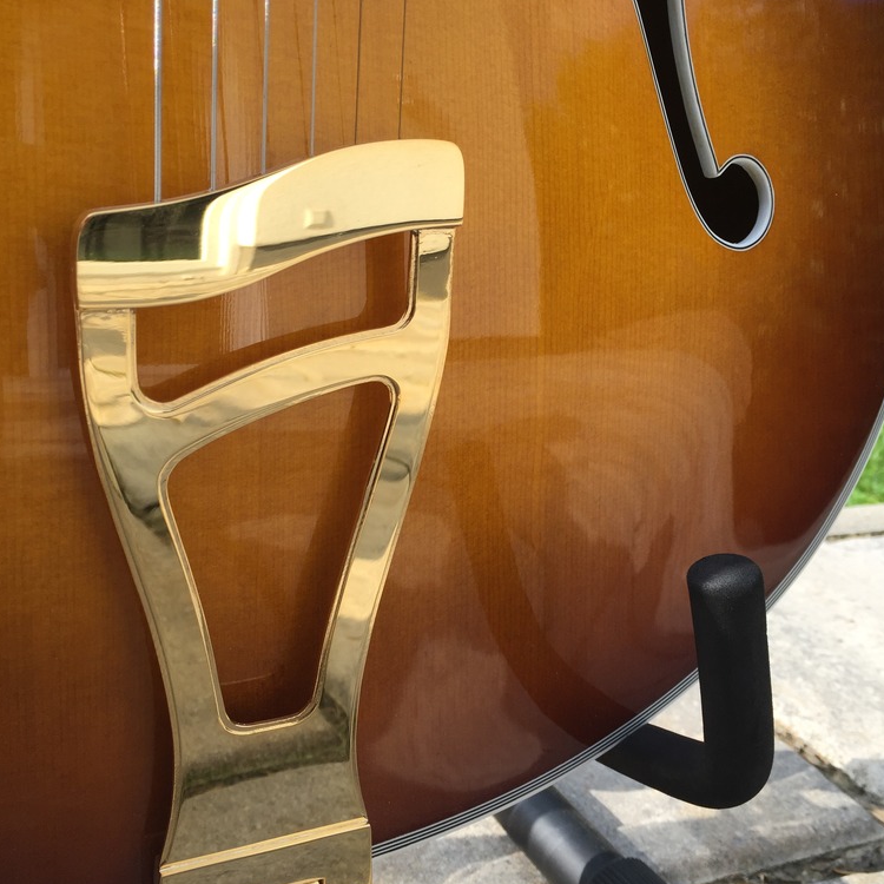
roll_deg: -4.3
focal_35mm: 35
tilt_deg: -14.6
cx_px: 444
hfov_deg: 47.2
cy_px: 405
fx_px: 1011
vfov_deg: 47.2
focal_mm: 4.15
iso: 32
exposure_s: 1/942
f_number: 2.2
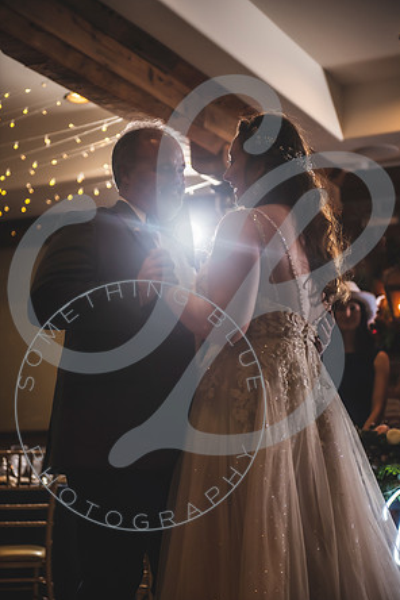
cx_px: 201
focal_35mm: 71
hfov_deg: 19.2
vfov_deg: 28.5
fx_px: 1183
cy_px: 303
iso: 400
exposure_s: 1/100
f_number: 2.8
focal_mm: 70
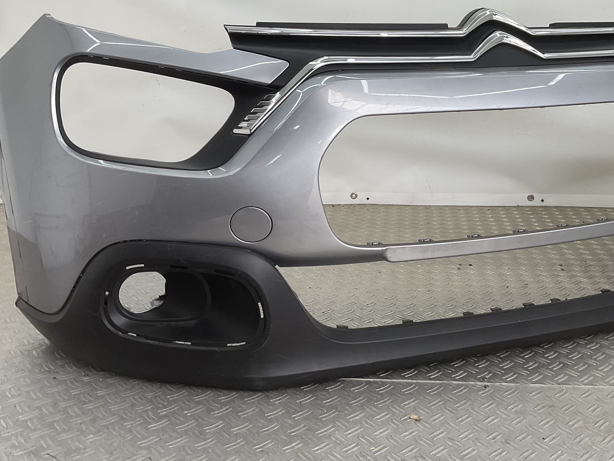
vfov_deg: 35.6
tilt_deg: -11.1
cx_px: 382
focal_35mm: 40
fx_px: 709
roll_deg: -1.5
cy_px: 152
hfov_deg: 46.4
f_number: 1.8
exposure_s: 1/123
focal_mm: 3
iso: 16
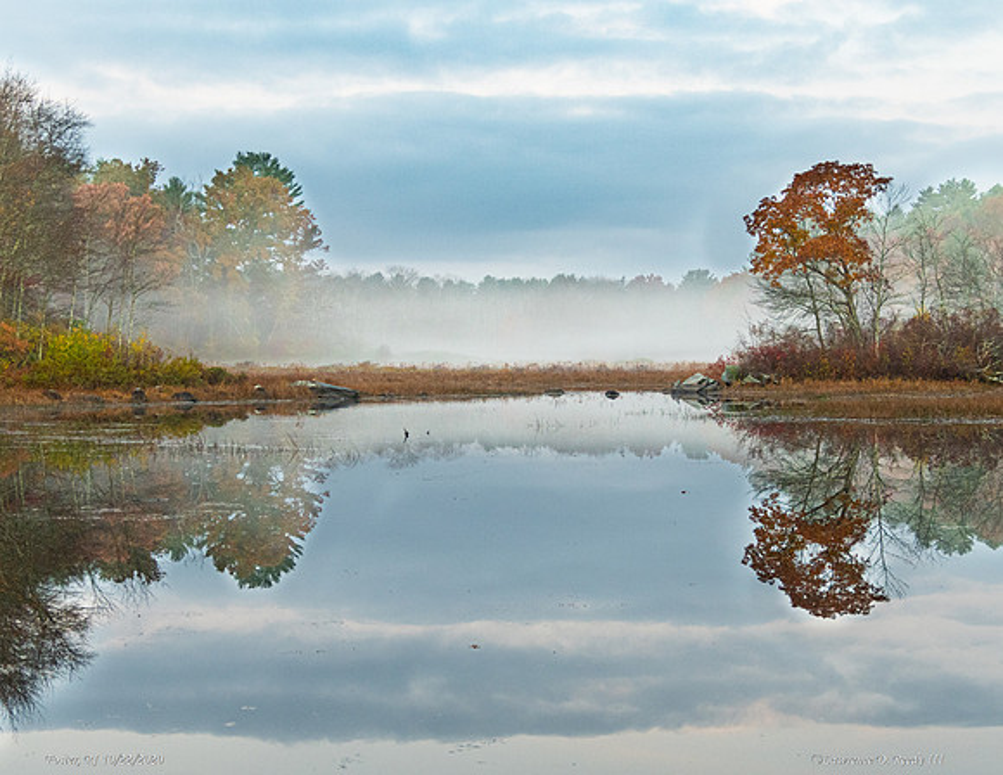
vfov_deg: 26.0
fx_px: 1679
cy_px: 388
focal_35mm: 57
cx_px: 557
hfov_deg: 33.2
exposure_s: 1/250
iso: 1000
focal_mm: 35
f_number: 4
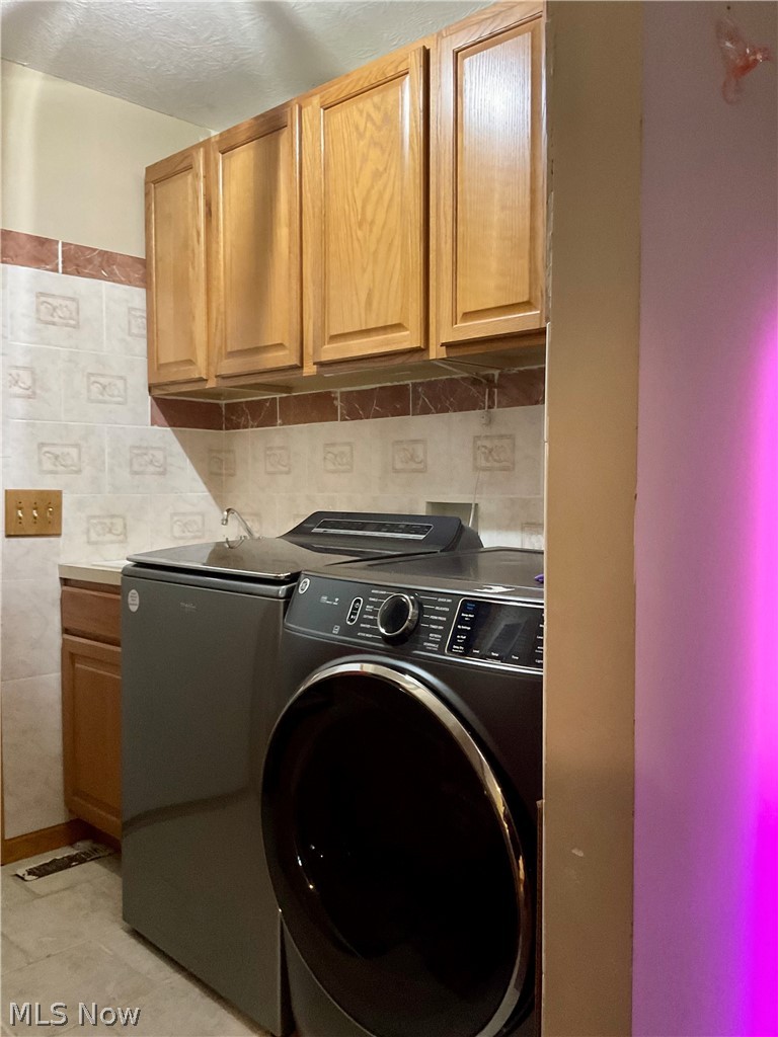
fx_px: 869
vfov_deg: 61.7
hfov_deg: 48.2
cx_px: 389
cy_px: 518
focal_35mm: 29
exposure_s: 1/30
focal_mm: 3
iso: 320
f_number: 1.8
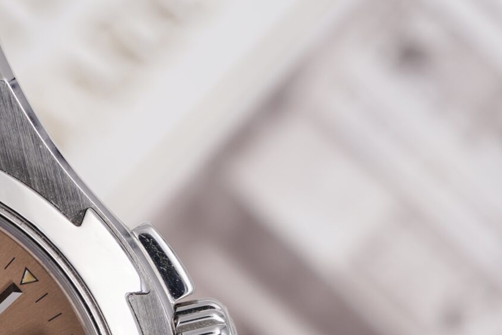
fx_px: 3821
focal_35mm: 274
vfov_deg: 5.0
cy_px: 421
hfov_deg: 7.4
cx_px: -144
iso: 200
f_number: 7.1
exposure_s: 1/60
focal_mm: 90
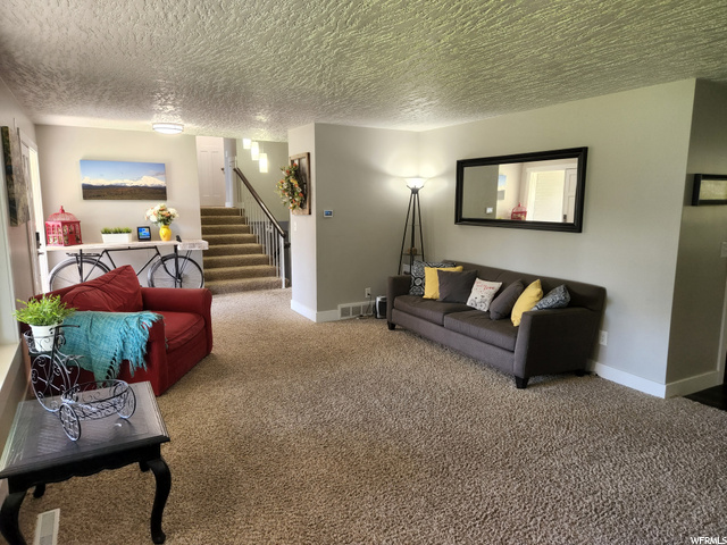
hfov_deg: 73.9
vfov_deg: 58.9
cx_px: 364
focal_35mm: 23
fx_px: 483
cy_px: 272
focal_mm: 5.4
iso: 200
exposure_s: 1/120
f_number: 1.8
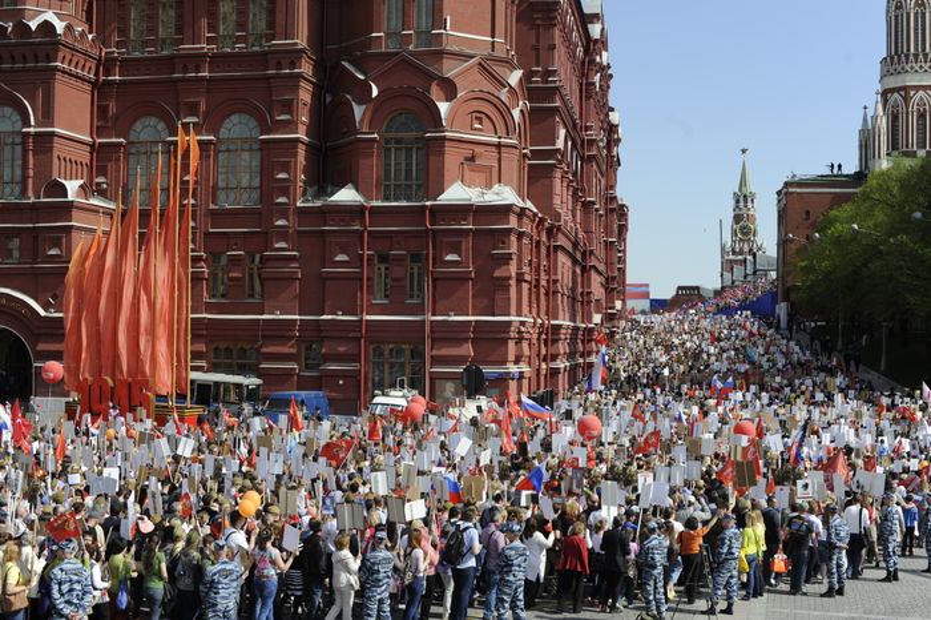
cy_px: 310
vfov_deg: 27.0
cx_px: 466
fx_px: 1292
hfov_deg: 39.6
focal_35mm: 50
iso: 200
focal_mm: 50
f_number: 7.1
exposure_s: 1/640
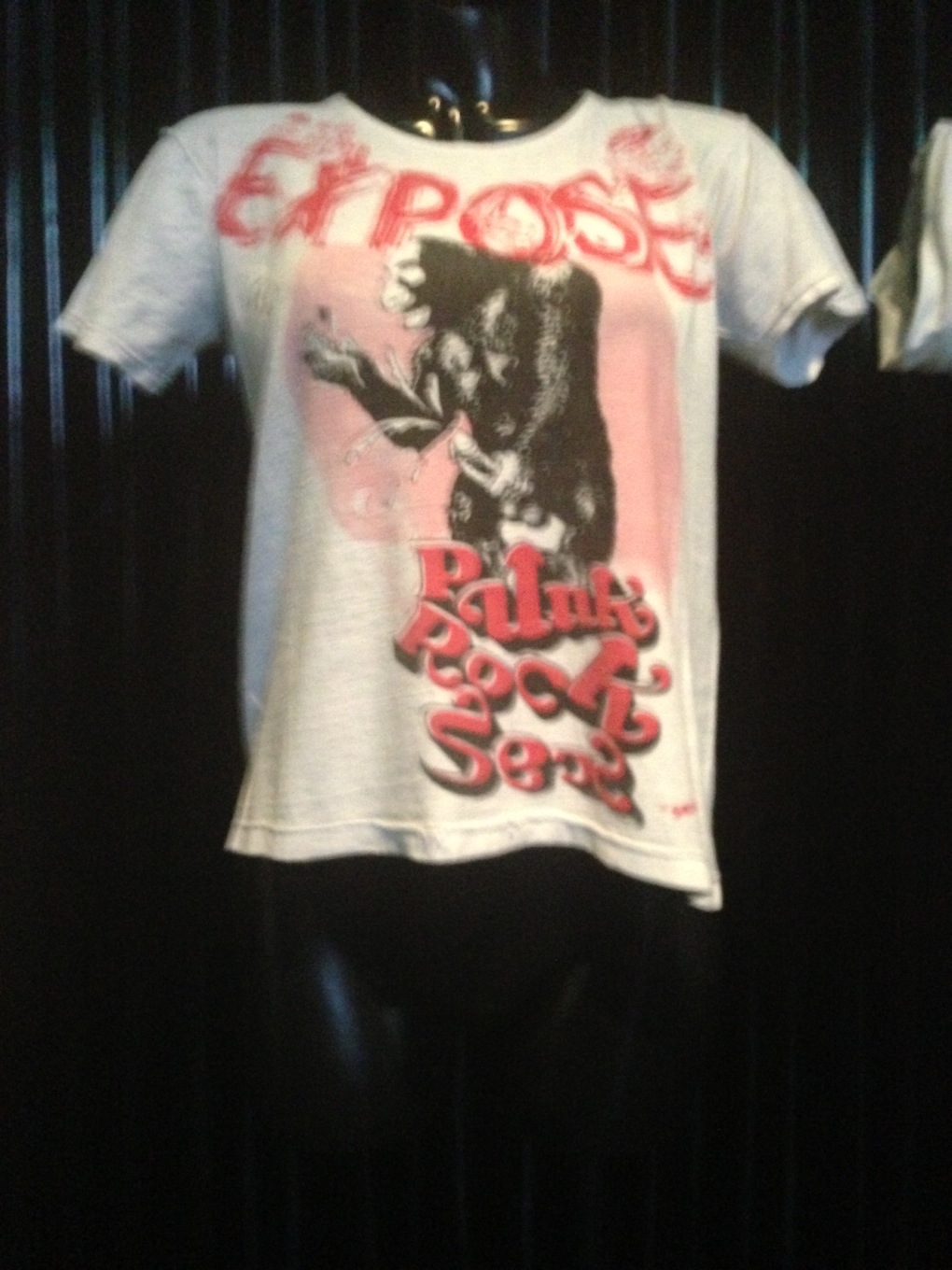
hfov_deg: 42.9
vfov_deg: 55.4
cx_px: 476
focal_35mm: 33
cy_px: 635
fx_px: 1210
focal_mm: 4.13
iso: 800
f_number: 2.4
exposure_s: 1/15
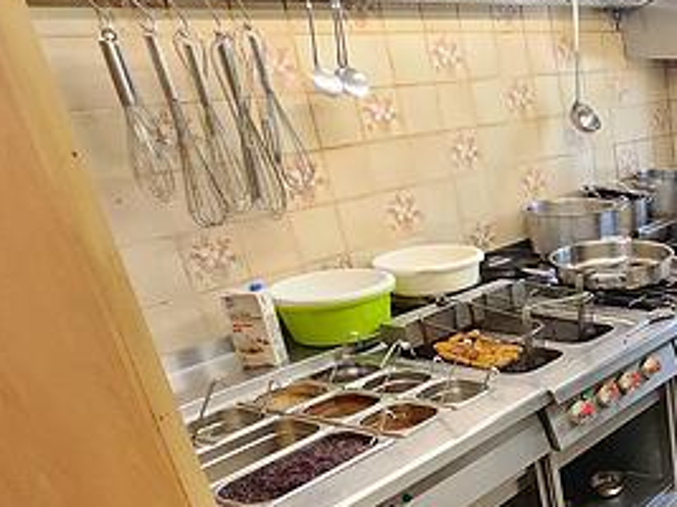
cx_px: 842
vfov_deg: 35.0
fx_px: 762
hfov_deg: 35.6
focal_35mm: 39
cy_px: 444
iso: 640
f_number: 2.2
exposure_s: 1/33
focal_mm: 1.7
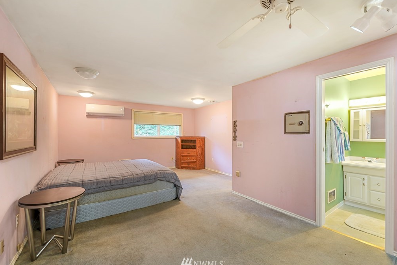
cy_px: 134
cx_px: 203
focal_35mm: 14
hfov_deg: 104.2
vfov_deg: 81.2
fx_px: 154
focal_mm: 13
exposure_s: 1/1.67
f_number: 6.3
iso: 320
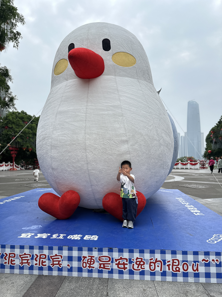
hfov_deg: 56.8
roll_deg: +0.9
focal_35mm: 24
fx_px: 205
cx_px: 111
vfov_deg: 71.6
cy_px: 148
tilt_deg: +5.5
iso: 80
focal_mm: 6.86
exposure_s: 1/5263
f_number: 1.78
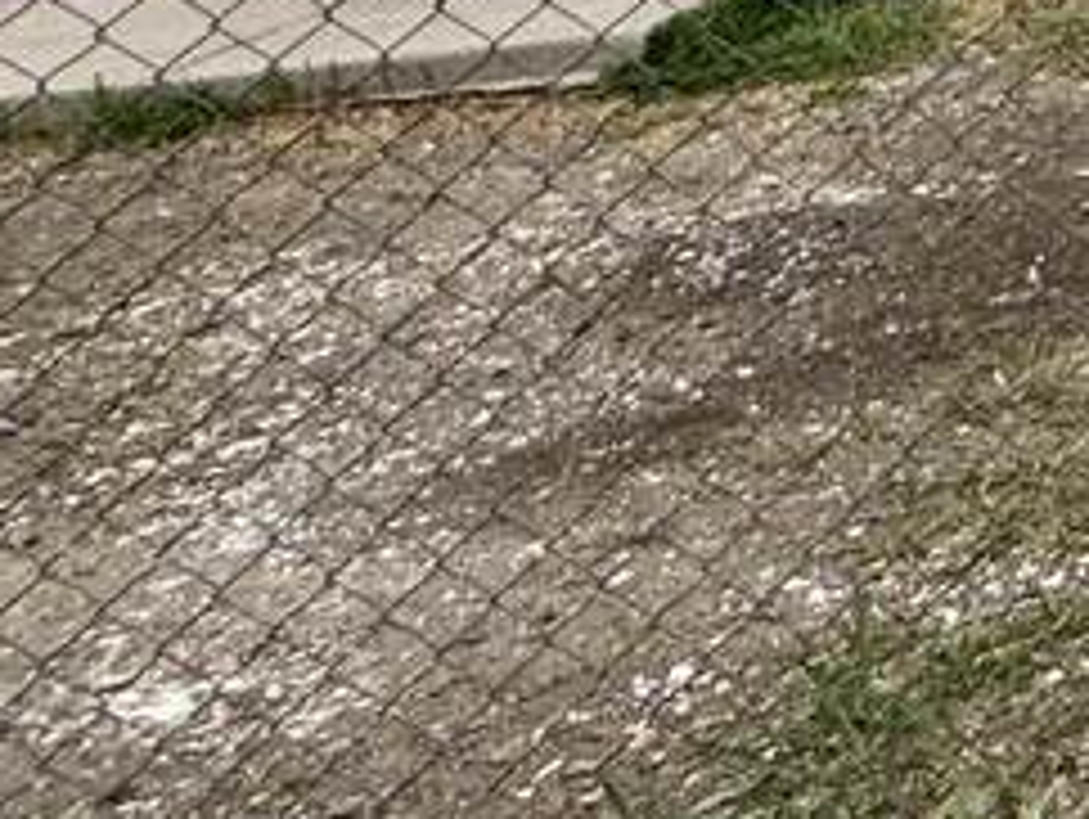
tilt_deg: +0.3
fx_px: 2330
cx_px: 2686
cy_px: -711
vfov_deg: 16.3
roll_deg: -1.2
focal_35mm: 74
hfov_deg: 14.6
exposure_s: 1/2674
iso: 50
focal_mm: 2.22
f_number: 2.2
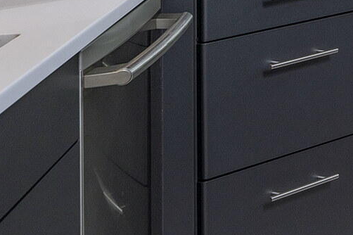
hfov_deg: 11.9
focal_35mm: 134
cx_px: 891
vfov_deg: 9.6
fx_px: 1313
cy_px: -220
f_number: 6.3
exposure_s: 1/50
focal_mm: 24
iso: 200
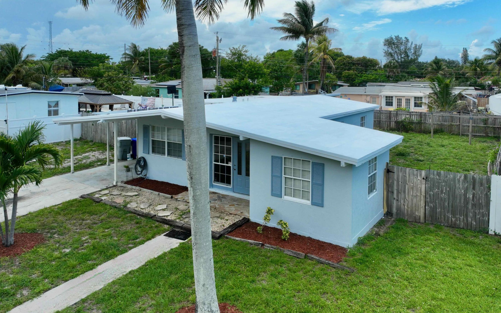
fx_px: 355
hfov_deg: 70.4
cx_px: 254
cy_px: 173
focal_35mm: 26
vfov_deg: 47.5
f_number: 2.8
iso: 140
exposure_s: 1/1000
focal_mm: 12.29
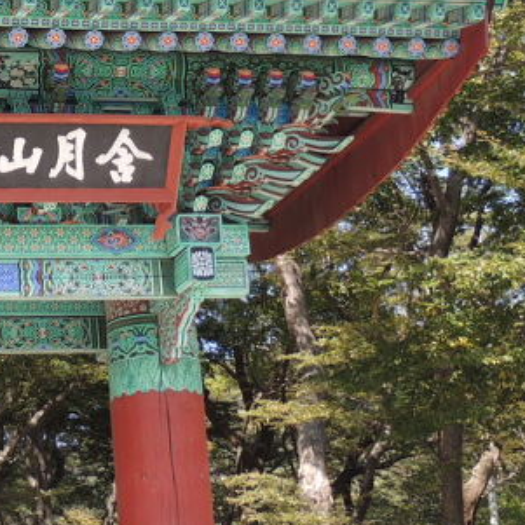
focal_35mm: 111
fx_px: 1905
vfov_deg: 15.6
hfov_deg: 15.4
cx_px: -10
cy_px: 78
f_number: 3.3
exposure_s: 1/320
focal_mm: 7.1
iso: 100
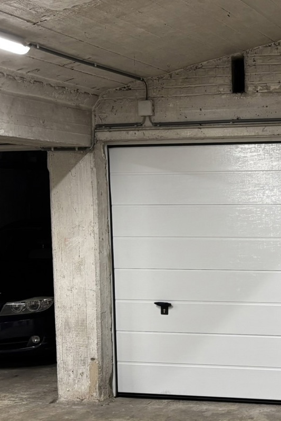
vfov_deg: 30.8
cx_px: 317
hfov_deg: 19.9
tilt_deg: -4.7
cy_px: 269
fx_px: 761
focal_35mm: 65
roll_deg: +1.1
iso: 160
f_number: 1.6
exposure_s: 1/50
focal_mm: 5.96
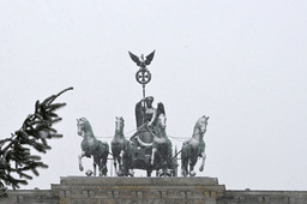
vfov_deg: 7.8
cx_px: 116
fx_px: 1499
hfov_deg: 11.7
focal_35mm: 176
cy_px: 133
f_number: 11
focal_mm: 100
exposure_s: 1/160
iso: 1600
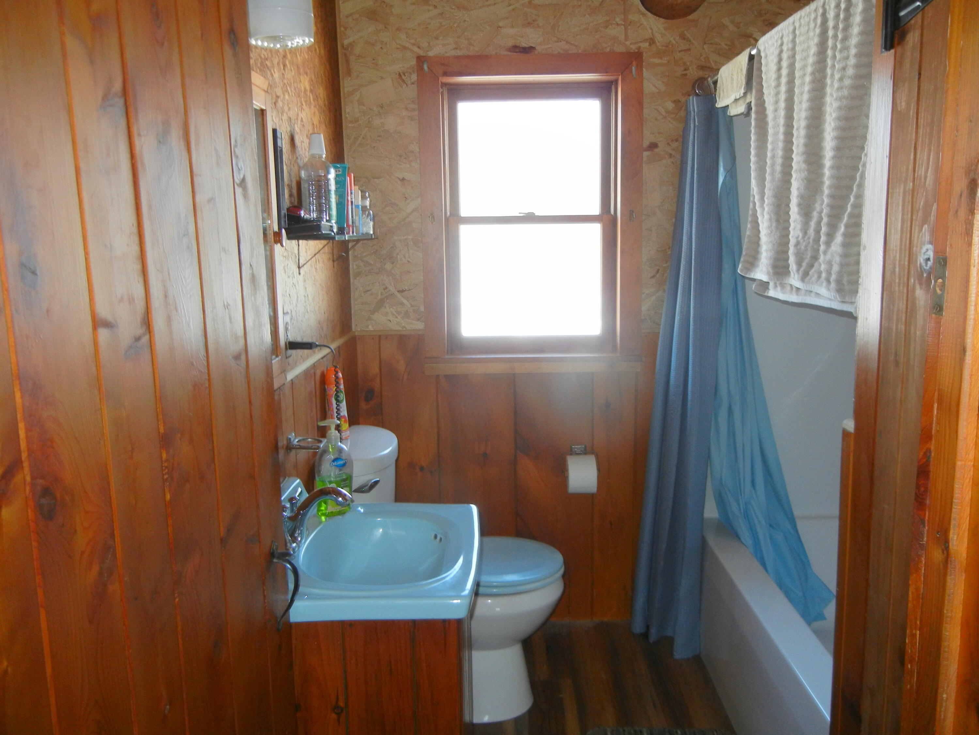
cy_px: 368
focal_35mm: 30
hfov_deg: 60.0
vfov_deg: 46.8
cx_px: 490
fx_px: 848
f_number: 3.5
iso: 200
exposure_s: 1/30
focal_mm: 5.4
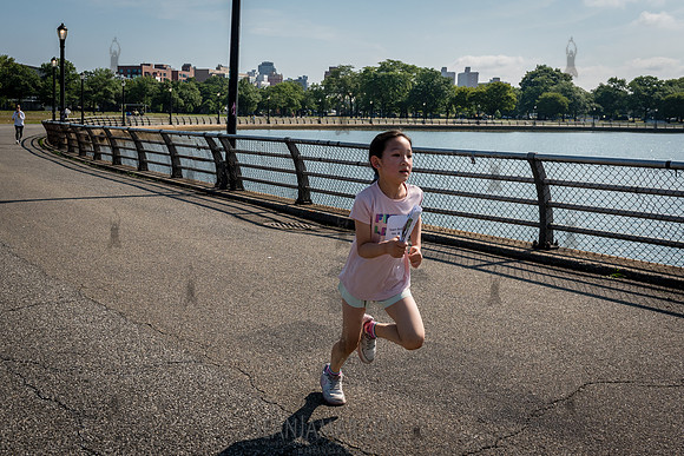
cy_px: 195
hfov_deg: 49.9
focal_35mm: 39
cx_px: 314
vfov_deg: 34.4
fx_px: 735
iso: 400
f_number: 5
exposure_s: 1/3200
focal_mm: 31
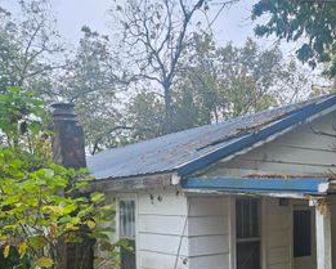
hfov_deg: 41.6
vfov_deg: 33.2
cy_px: 240
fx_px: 428
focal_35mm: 43
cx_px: 252
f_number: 1.8
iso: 25
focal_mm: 5.4
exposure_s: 1/212
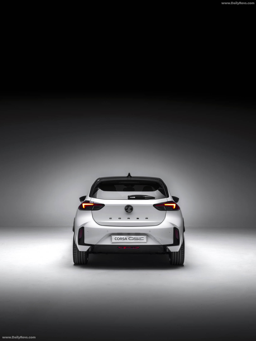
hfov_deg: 29.1
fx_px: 493
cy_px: 170
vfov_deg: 38.2
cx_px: 128
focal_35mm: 50
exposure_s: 3
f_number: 11
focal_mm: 63
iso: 50
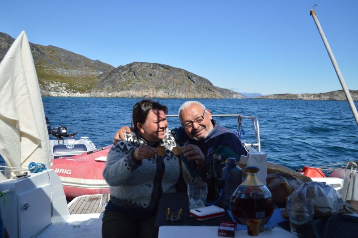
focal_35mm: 30
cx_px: 179
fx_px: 298
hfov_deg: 62.0
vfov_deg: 43.5
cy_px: 119
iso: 200
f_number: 3.8
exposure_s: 1/2000
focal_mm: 20
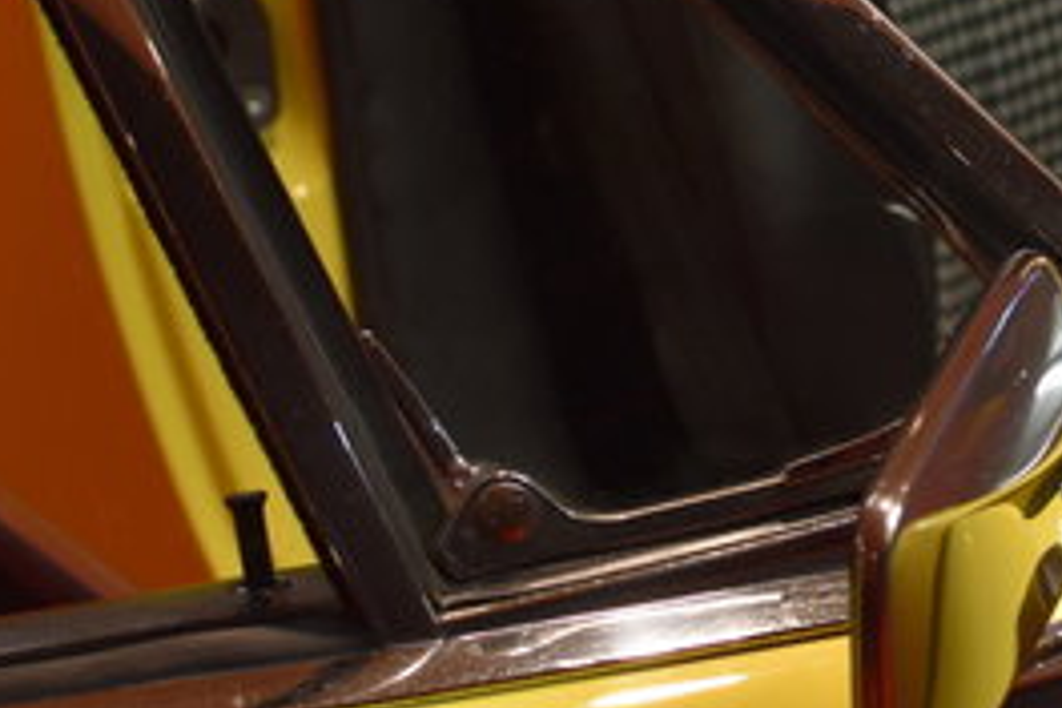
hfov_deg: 13.3
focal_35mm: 152
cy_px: 261
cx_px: 1004
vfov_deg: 9.0
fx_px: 4497
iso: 500
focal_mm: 35
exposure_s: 1/60
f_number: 4
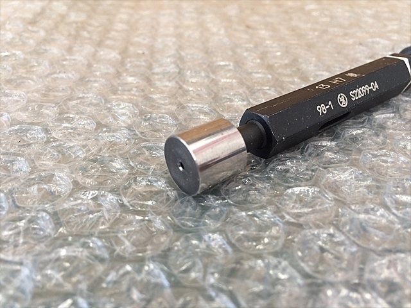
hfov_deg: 61.7
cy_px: 154
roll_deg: +0.3
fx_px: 344
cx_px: 206
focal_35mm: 29
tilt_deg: -35.3
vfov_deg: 48.2
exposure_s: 1/30
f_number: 2.2
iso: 64
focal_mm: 4.15
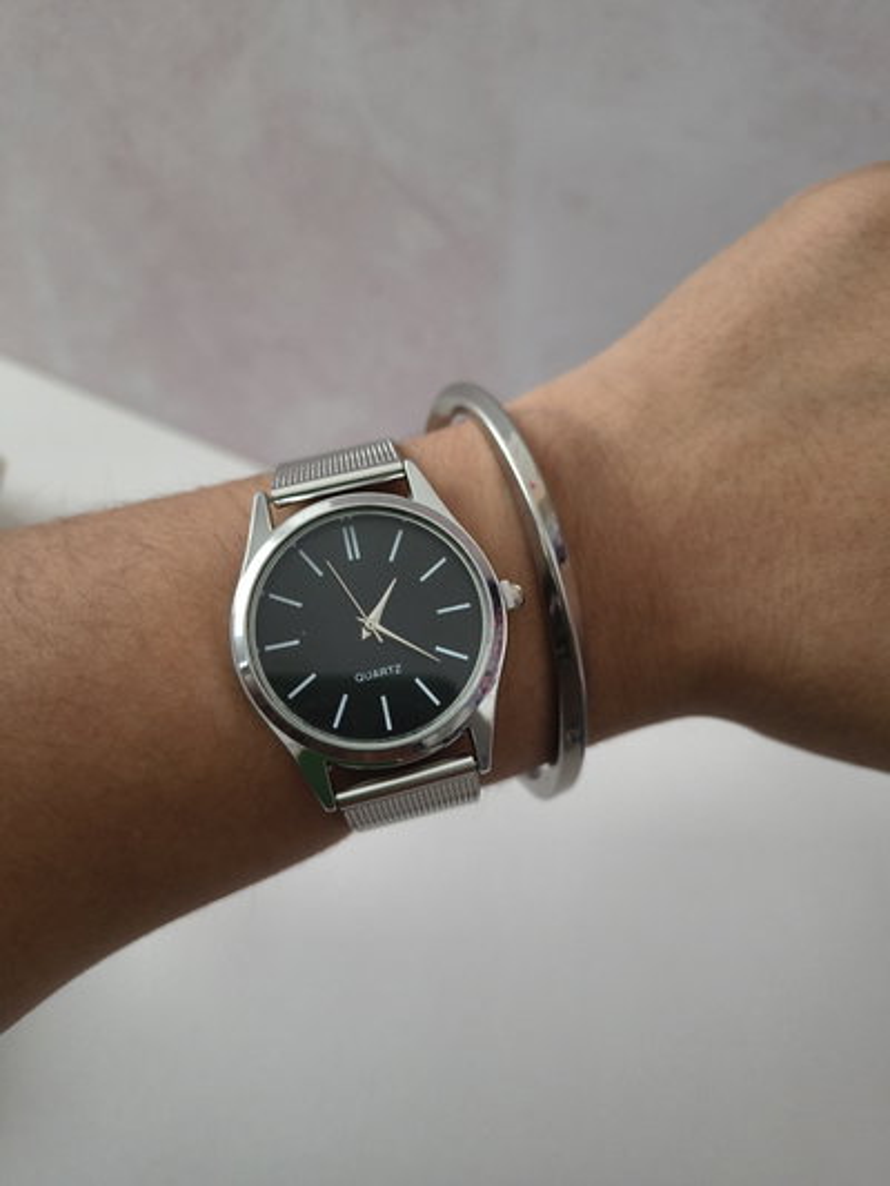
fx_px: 822
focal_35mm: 24
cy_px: 593
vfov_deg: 71.6
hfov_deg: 56.8
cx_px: 445
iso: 923
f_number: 1.8
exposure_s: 1/50
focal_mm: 5.56
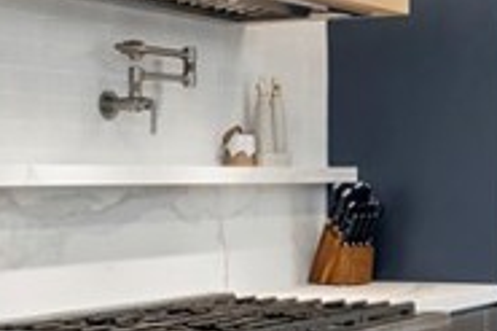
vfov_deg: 14.5
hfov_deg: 21.2
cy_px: 172
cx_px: 446
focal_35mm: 94
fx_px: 1297
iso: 200
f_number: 8
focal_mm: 17
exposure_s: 1/13
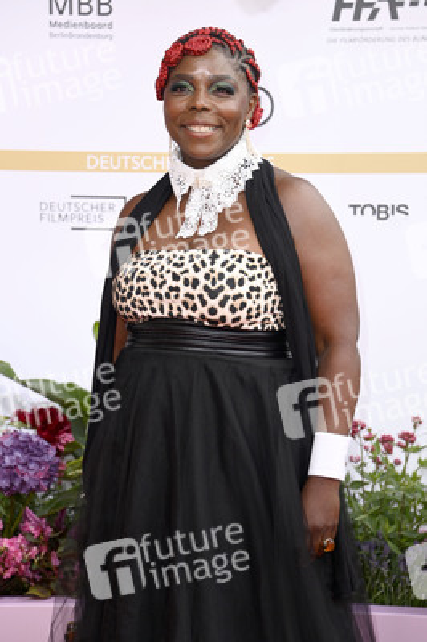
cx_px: 214
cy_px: 321
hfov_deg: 12.2
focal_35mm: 112
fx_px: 1996
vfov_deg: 18.3
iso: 640
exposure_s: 1/250
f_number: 5.6
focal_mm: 112
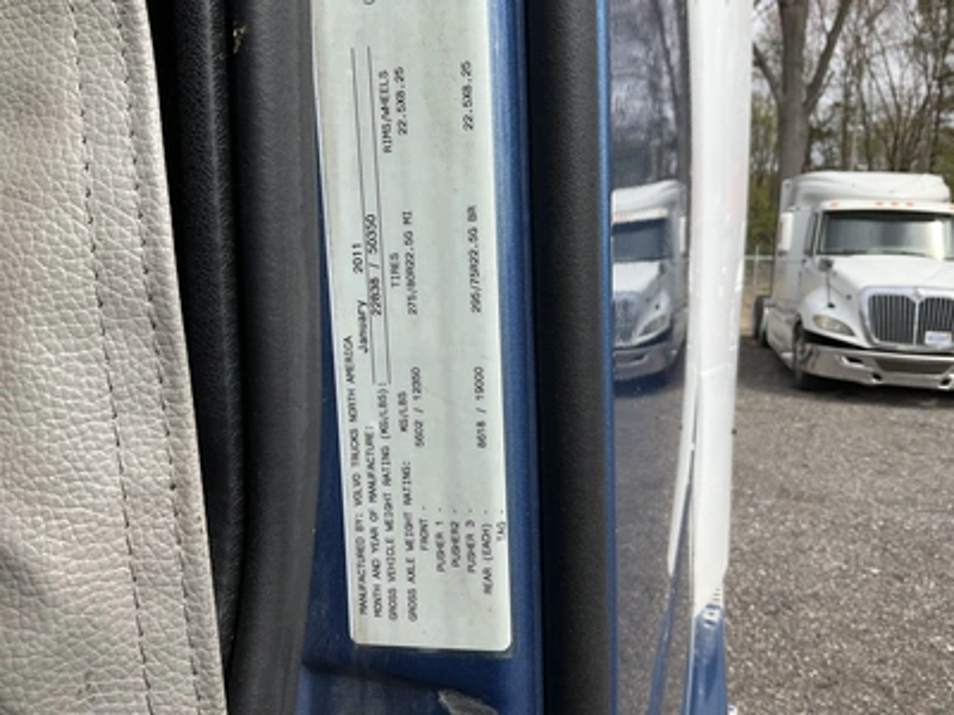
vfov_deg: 48.2
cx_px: 477
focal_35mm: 29
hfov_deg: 61.7
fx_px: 799
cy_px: 358
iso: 25
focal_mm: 3
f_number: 1.8
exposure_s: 1/1377
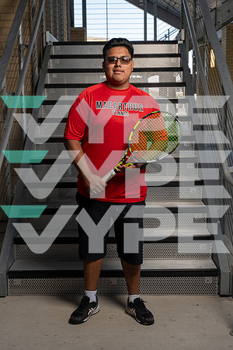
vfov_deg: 35.1
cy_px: 175
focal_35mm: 57
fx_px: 553
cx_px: 116
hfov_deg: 23.8
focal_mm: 57
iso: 200
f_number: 8
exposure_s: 1/250
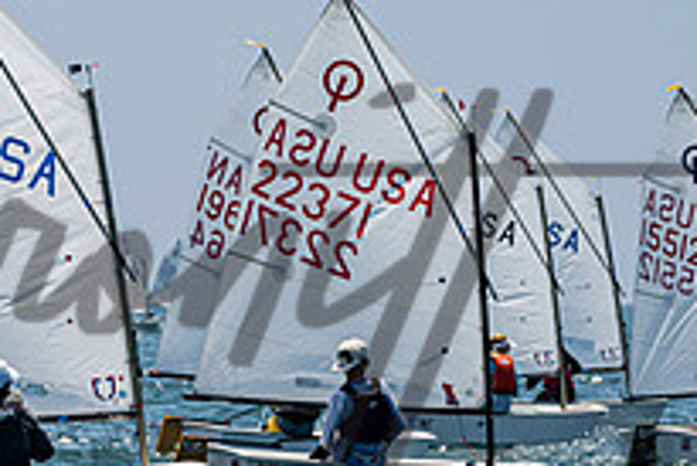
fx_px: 7672
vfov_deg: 3.5
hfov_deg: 5.2
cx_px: -92
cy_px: 345
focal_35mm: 396
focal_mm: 120
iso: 250
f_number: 6.7
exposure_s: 1/2000
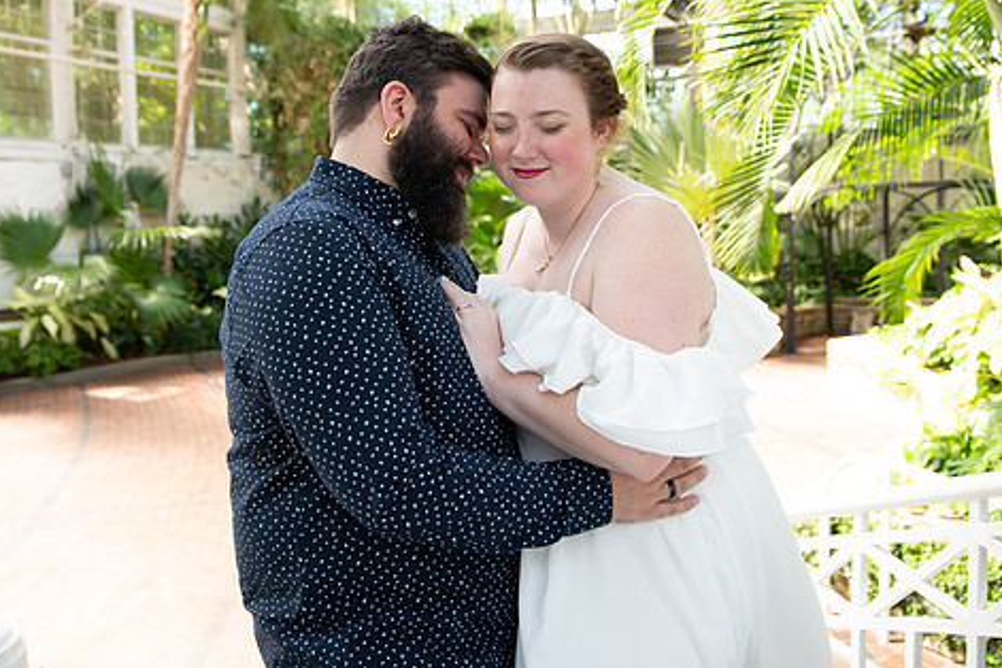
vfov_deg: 41.0
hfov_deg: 58.7
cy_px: 274
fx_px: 891
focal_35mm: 32
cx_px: 502
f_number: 2.8
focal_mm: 26
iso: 200
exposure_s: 1/125
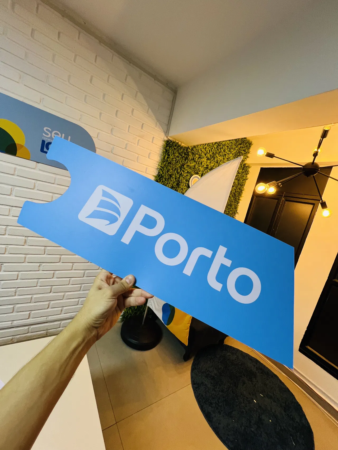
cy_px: 225
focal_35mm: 13
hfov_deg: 89.9
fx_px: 169
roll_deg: -14.3
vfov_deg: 106.2
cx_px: 169
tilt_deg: -6.8
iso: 160
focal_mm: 1.57
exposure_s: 1/60
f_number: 1.8
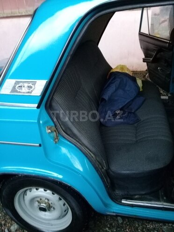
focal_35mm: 31
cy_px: 116
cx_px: 87
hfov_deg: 45.4
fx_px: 208
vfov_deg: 58.4
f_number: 2.2
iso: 250
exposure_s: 1/17
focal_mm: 3.3
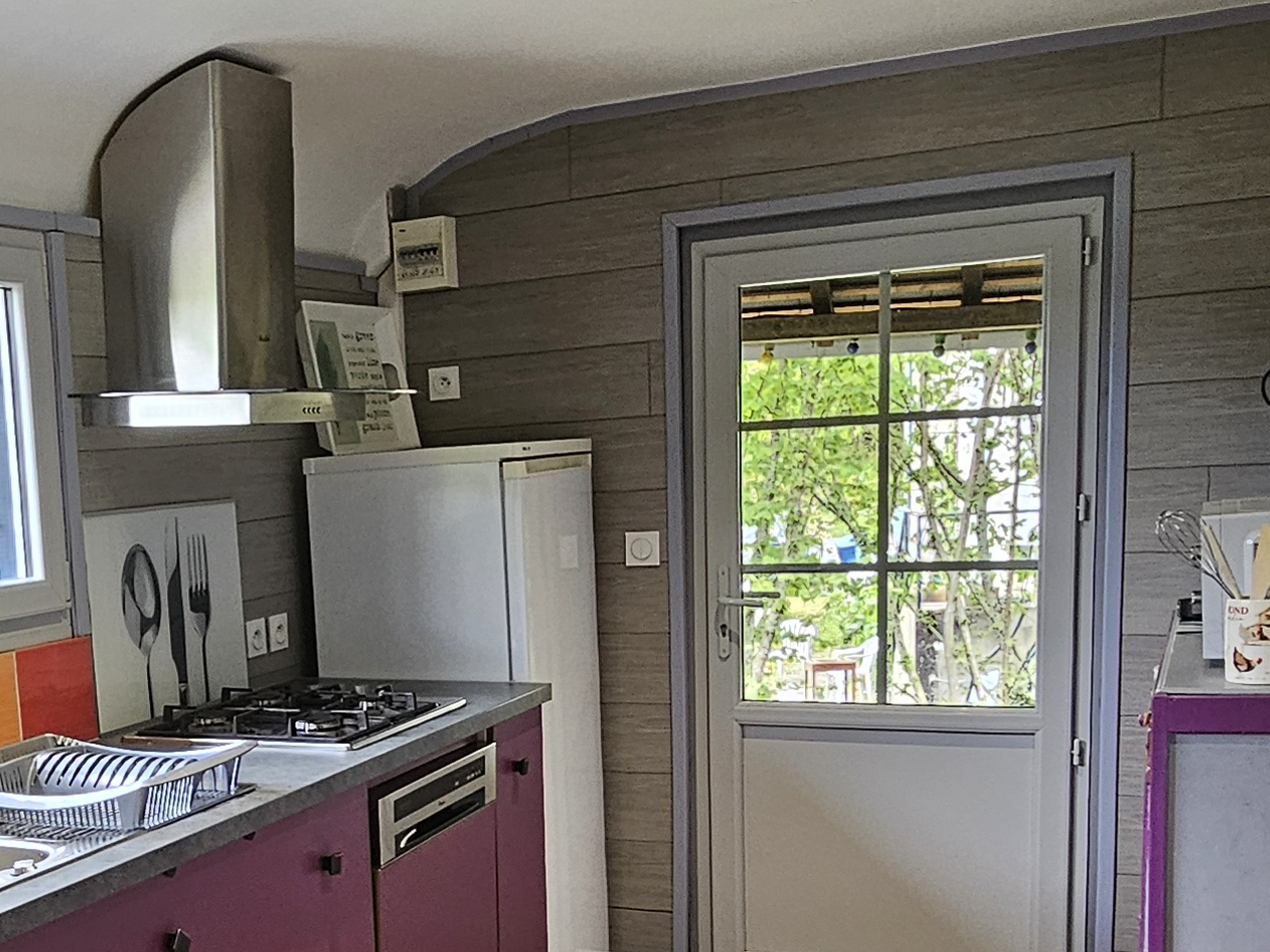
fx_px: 1504
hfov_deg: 44.1
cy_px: 685
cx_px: 298
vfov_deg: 34.6
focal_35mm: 41
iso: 125
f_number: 2.2
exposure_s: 1/50
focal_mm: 2.2
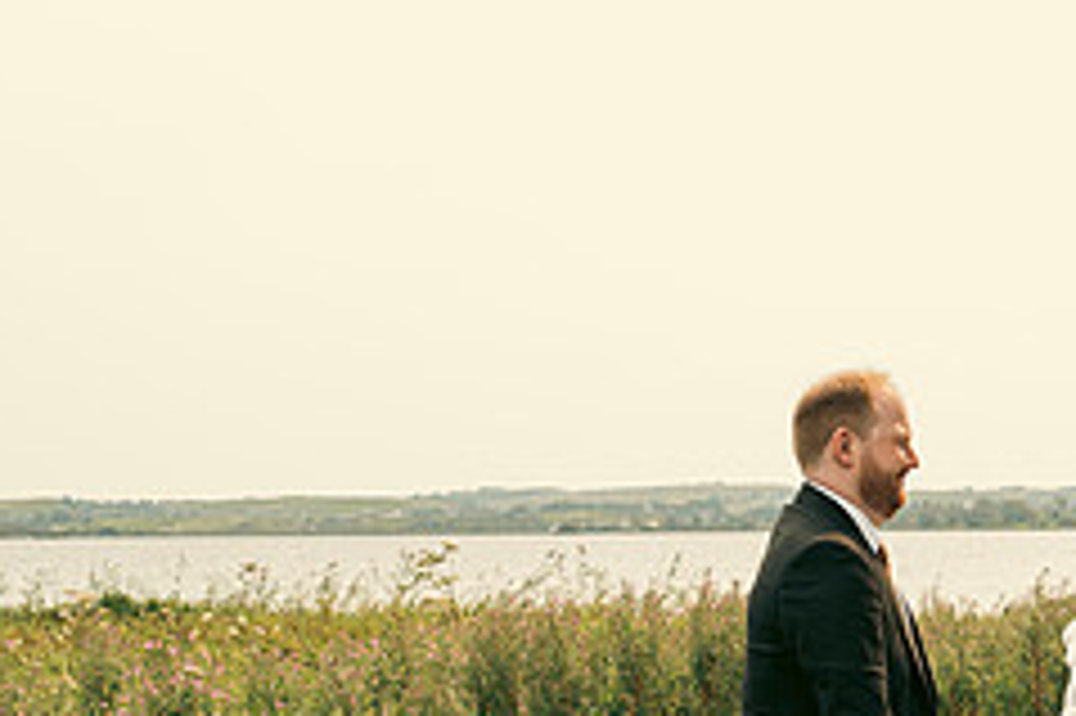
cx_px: 936
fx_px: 1882
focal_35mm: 63
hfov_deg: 30.7
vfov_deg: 21.1
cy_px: 639
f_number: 3.5
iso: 125
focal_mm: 24
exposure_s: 1/320
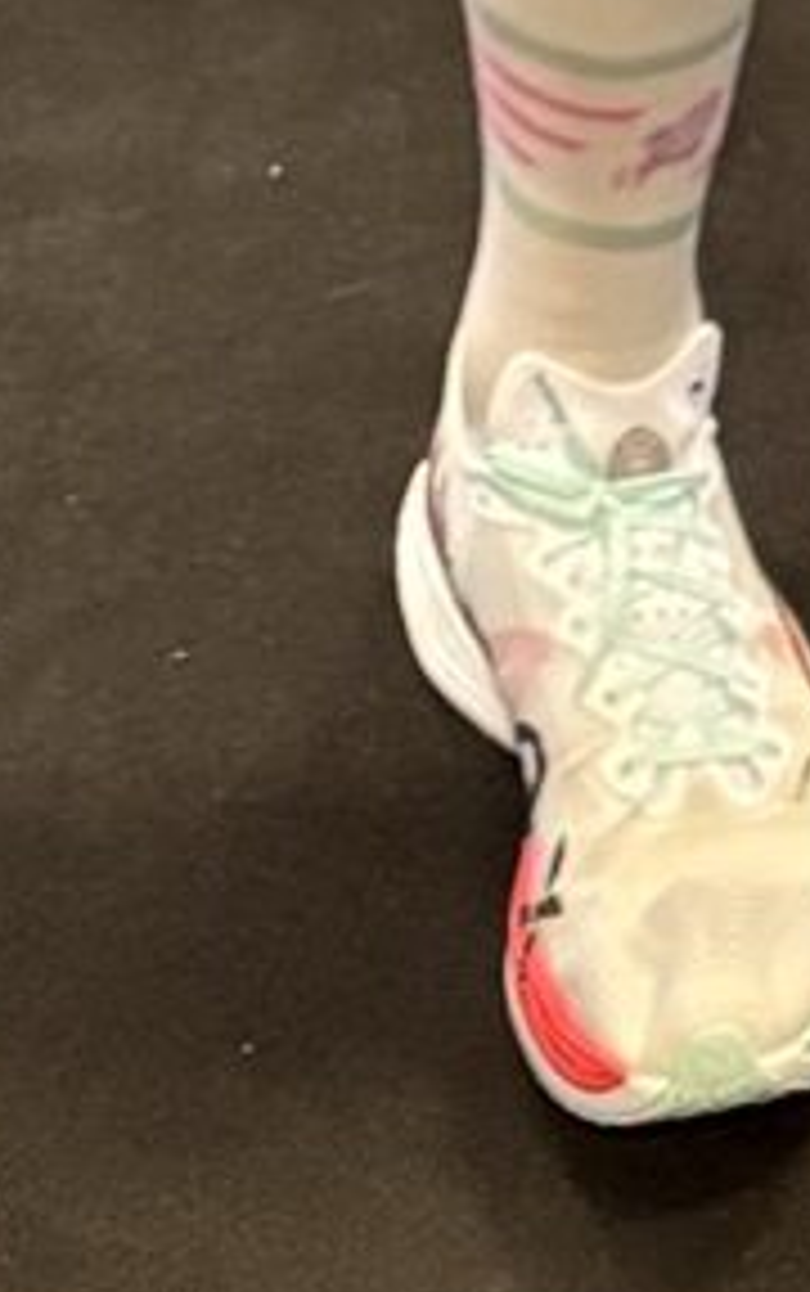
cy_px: -2998
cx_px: 936
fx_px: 6236
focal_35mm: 177
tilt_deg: -9.3
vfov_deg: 8.8
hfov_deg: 7.4
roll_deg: +1.0
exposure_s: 1/45
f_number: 1.78
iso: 800
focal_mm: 6.76
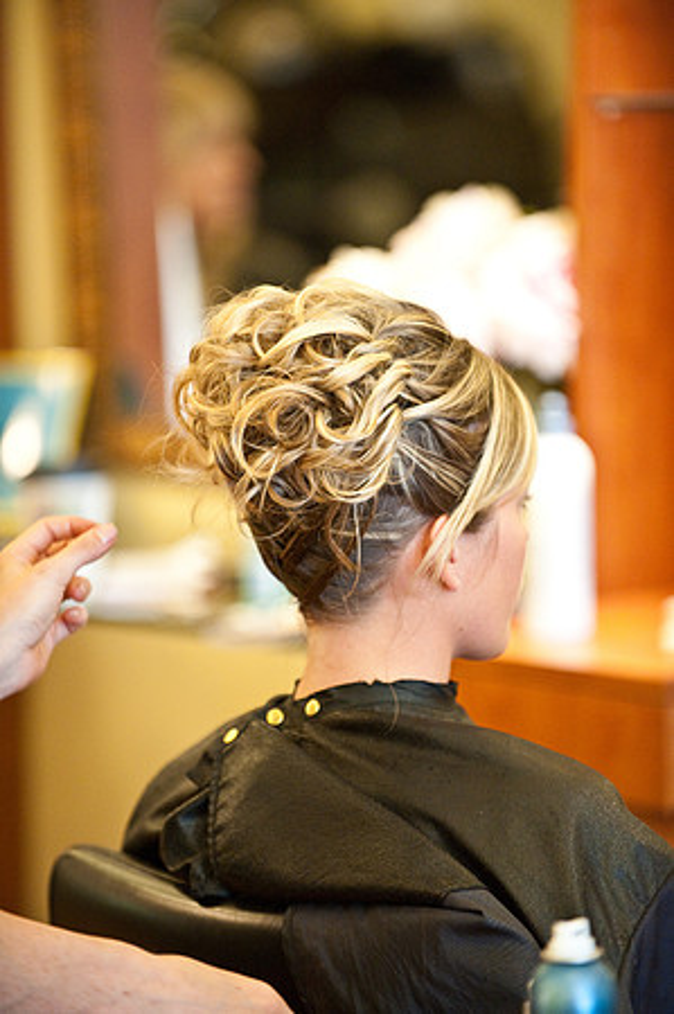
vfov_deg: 10.3
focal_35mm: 200
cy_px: 507
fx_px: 5629
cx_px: 337
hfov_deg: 6.9
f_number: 2.8
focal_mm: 200
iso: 3600
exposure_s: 1/125
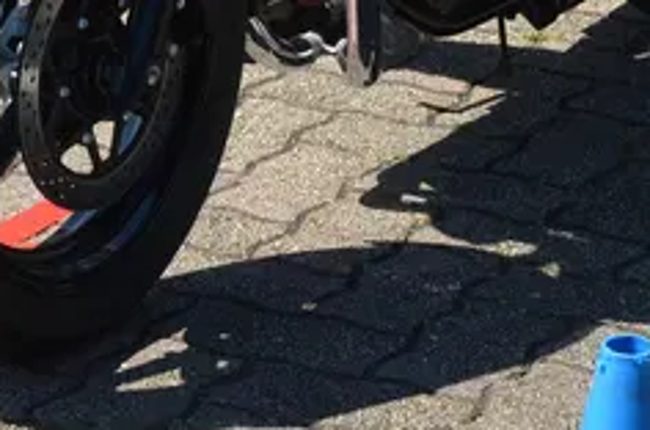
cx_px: 231
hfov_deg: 11.3
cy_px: -569
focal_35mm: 183
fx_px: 3295
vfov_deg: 7.1
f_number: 5.6
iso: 400
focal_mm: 24
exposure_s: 1/1600
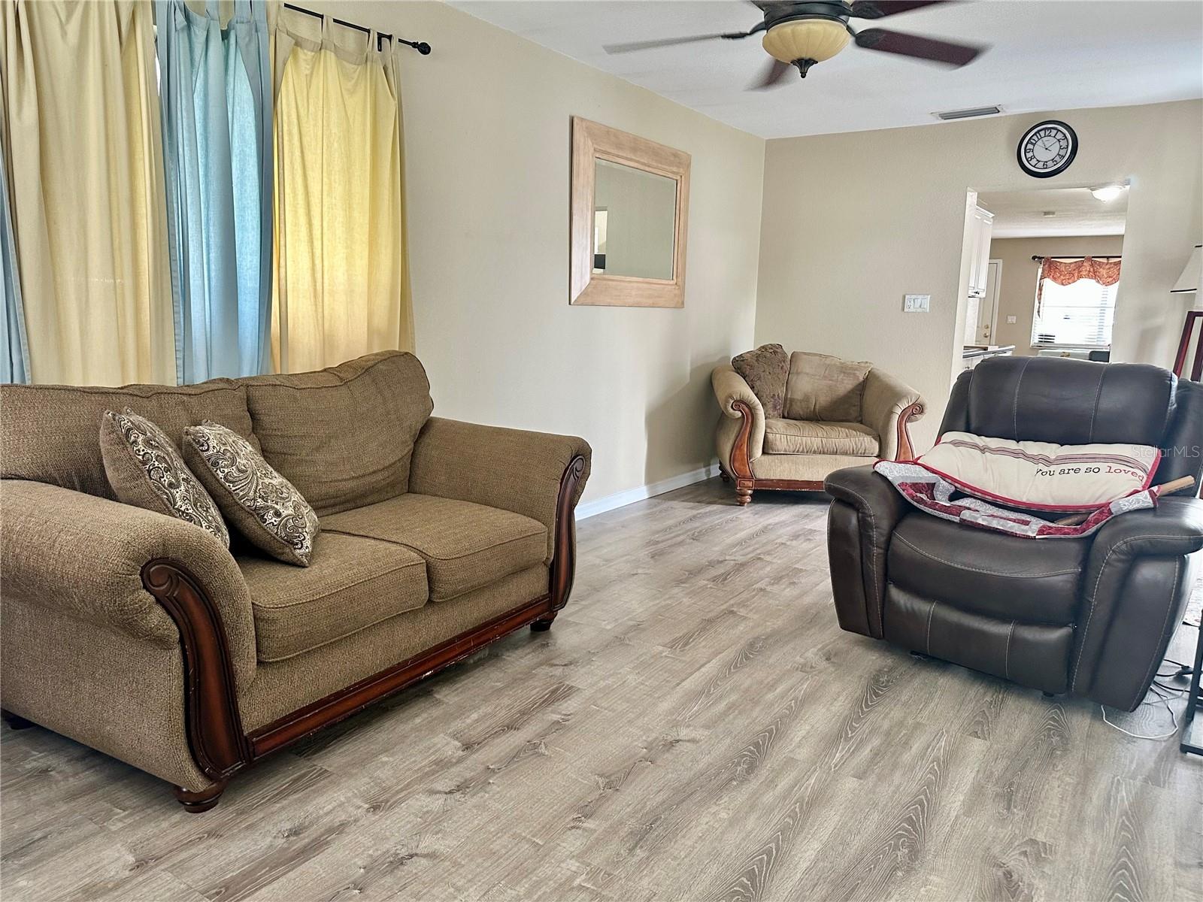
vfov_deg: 56.8
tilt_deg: -9.8
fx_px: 834
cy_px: 451
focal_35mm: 24
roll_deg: -1.8
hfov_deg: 71.6
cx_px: 602
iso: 250
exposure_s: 1/60
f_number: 1.78
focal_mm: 6.86
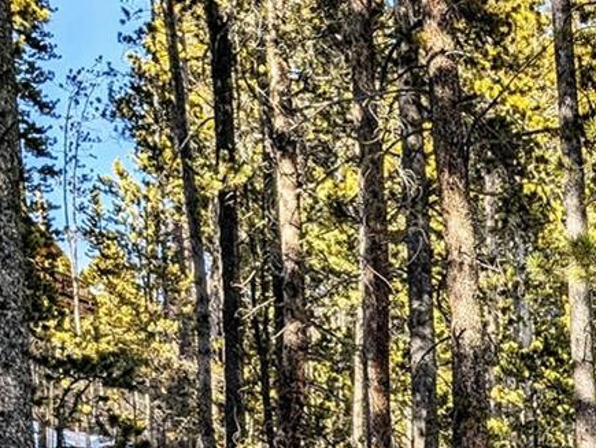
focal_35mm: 88
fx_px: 1516
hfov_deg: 19.8
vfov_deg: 15.3
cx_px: 848
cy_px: 712
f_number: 1.68
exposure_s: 1/333
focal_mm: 6.9
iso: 19
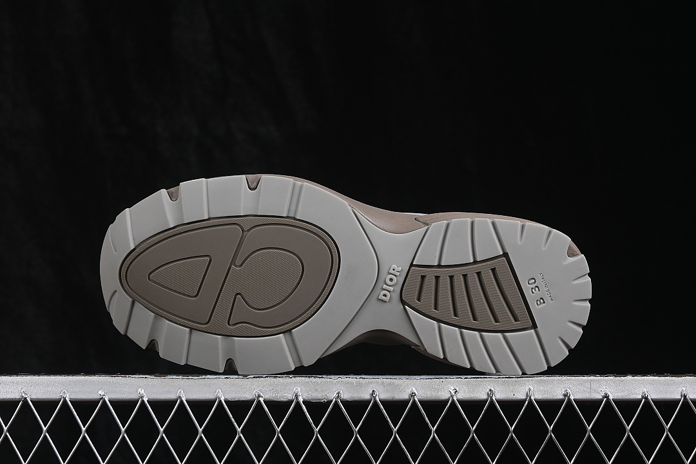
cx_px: 348
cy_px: 232
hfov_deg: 27.0
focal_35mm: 75
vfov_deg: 18.2
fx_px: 1450
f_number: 7.1
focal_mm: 50
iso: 160
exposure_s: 1/80
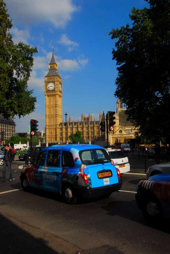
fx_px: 254
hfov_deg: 37.0
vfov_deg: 53.0
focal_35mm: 36
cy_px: 127
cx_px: 85
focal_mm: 24
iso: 100
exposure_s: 1/50
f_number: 22
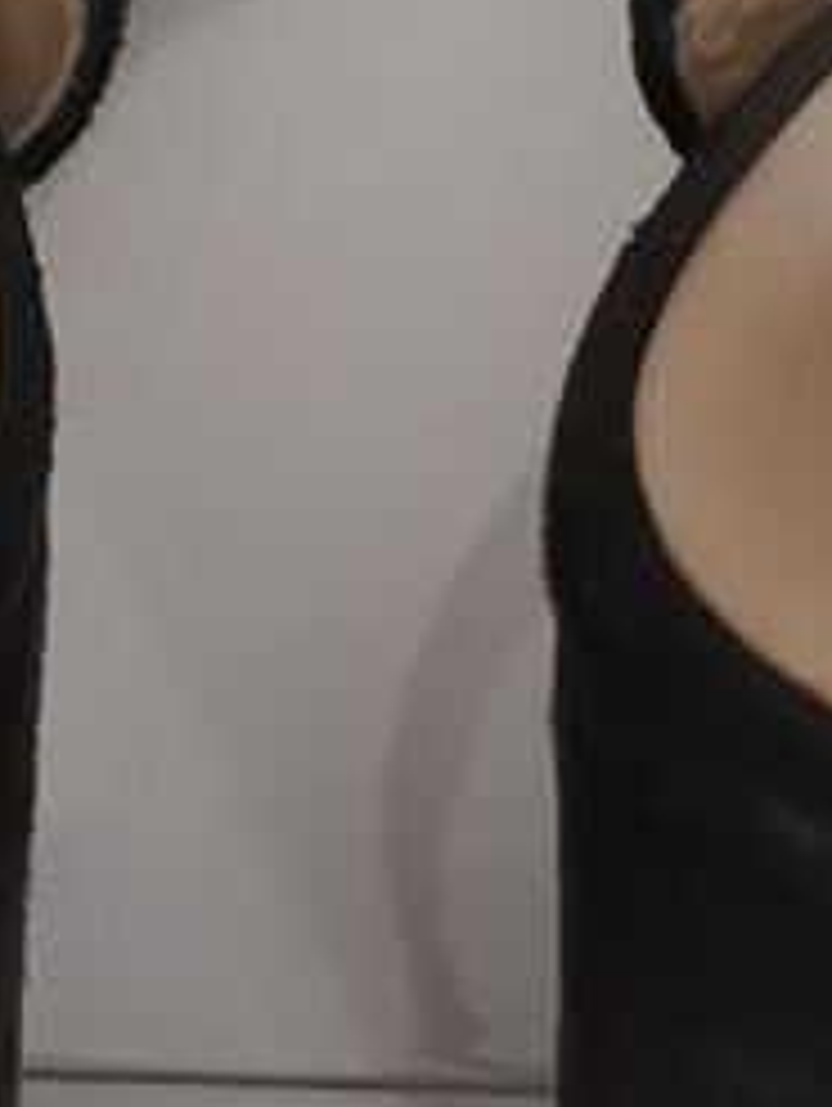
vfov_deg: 15.0
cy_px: 952
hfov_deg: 11.4
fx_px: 4159
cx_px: 292
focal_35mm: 130
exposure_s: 1/122
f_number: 1.9
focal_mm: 3.94
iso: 125
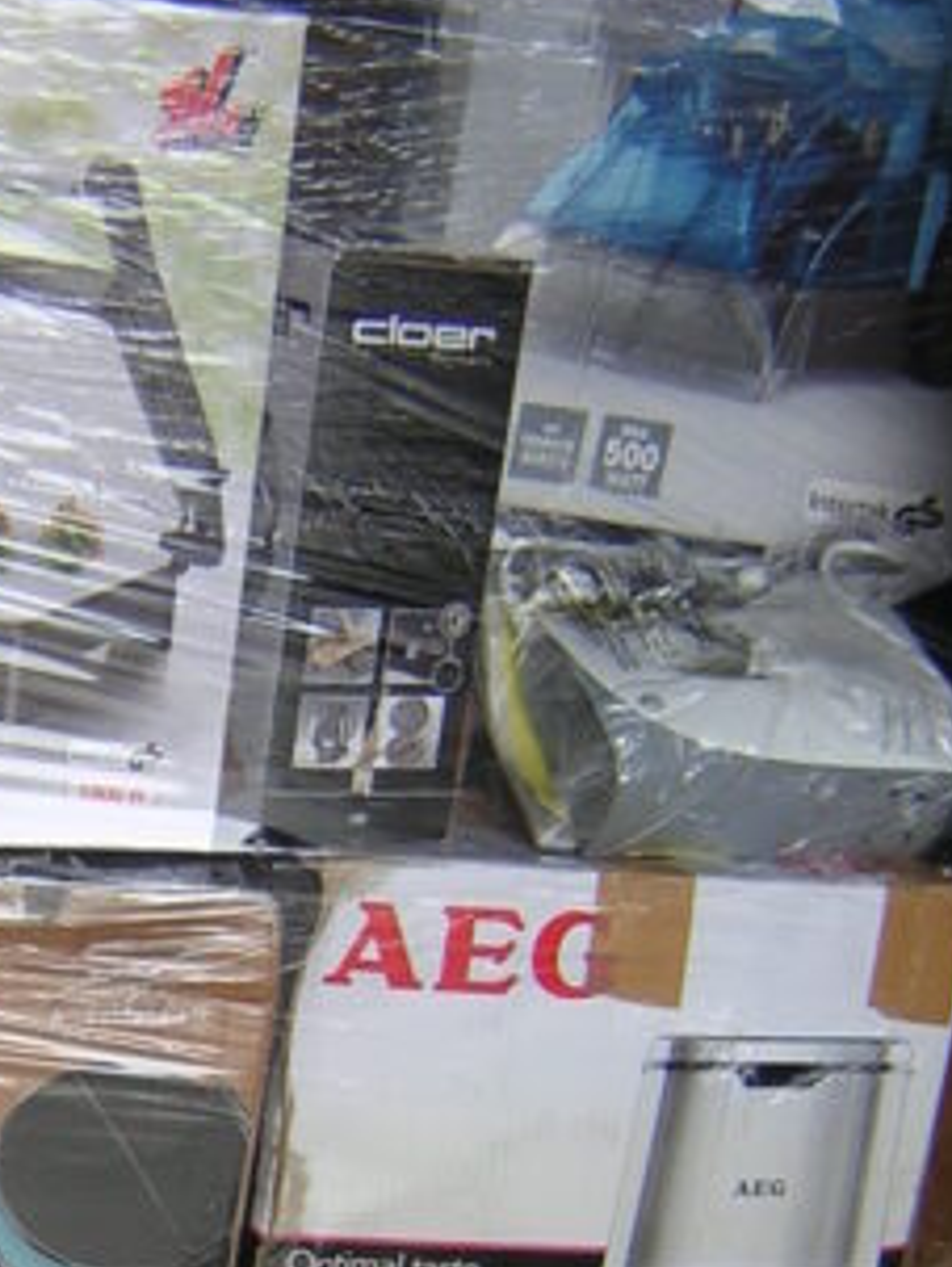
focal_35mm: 81
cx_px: 101
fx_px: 2966
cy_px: 1158
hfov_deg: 18.0
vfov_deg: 23.4
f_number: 2.6
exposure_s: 1/48.9
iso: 100
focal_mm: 4.7
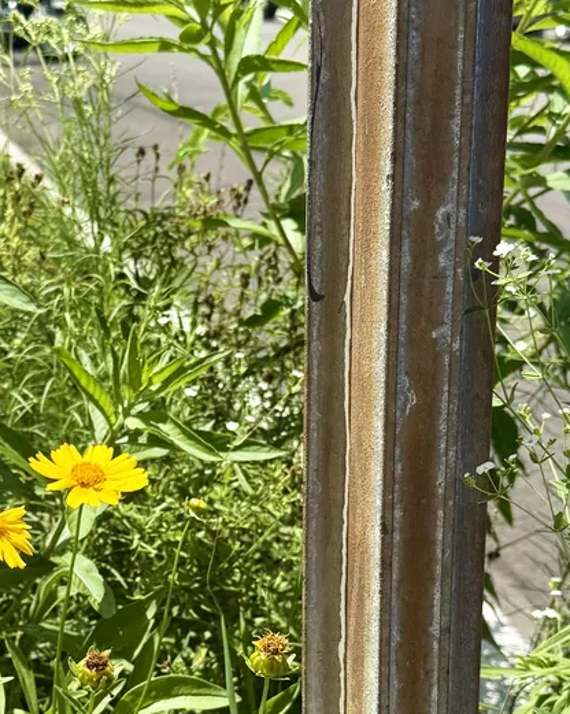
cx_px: 119
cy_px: 559
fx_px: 1520
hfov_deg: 21.0
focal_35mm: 72
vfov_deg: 26.0
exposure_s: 1/5319
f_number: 1.78
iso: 80
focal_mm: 6.76
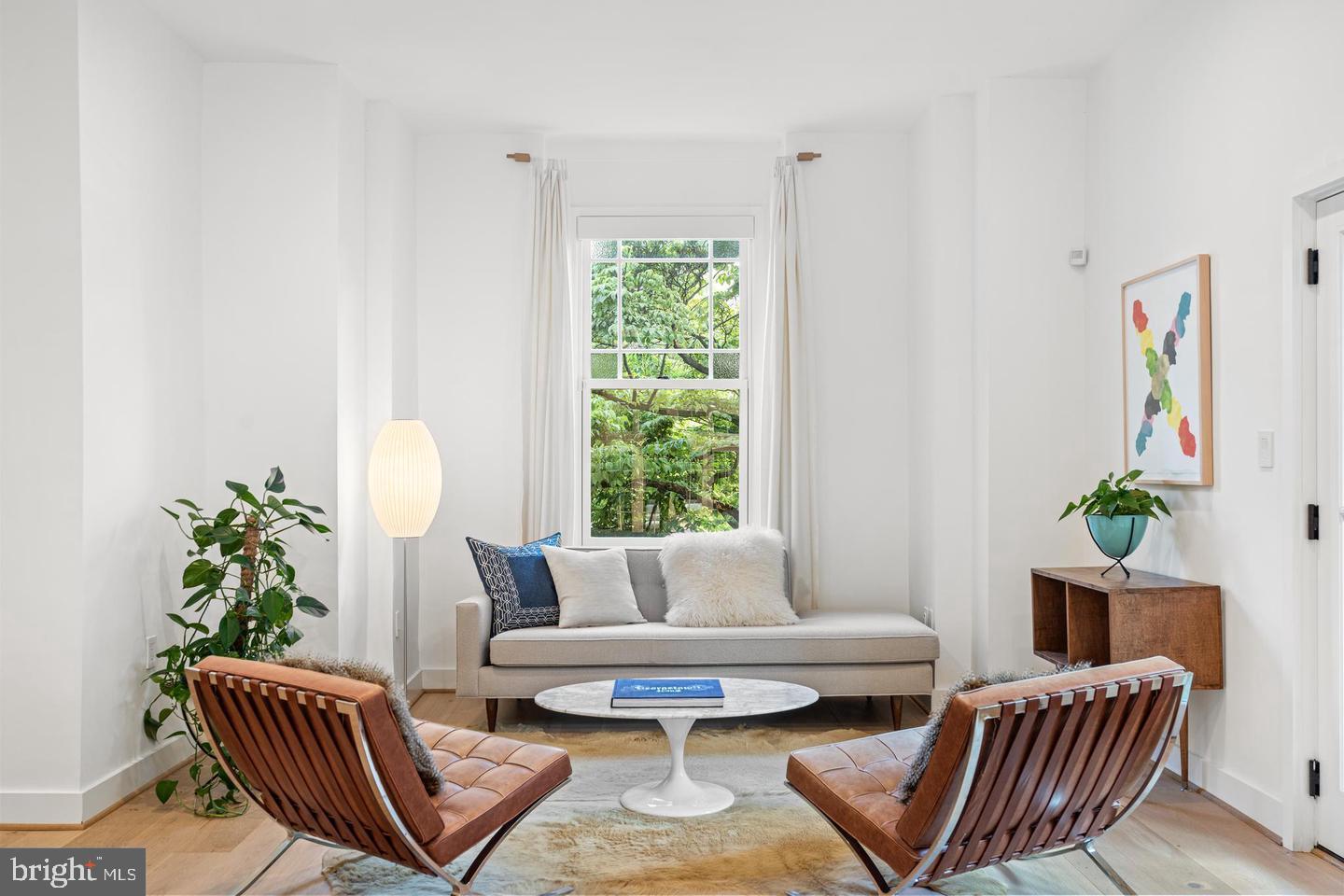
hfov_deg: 63.7
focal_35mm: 29
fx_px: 1083
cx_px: 672
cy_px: 448
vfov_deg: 45.0
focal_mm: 29
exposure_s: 1/3
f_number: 7.1
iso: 320
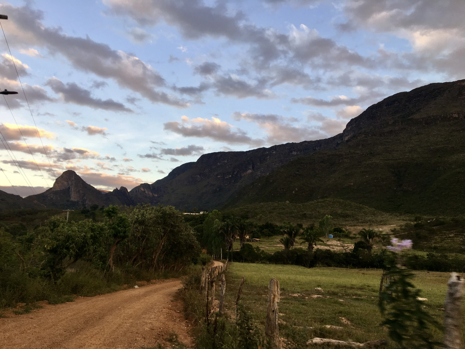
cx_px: 232
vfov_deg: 48.2
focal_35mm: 29
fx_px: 390
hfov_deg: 61.7
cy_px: 174
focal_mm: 4.15
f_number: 2.2
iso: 25
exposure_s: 1/120
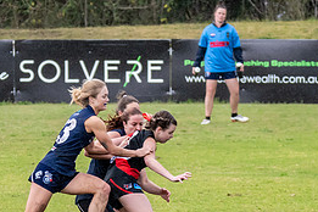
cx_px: 119
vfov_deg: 1.3
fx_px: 9363
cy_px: 191
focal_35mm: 1060
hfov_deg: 1.9
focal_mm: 240
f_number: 7.1
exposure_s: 1/1250
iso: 1000
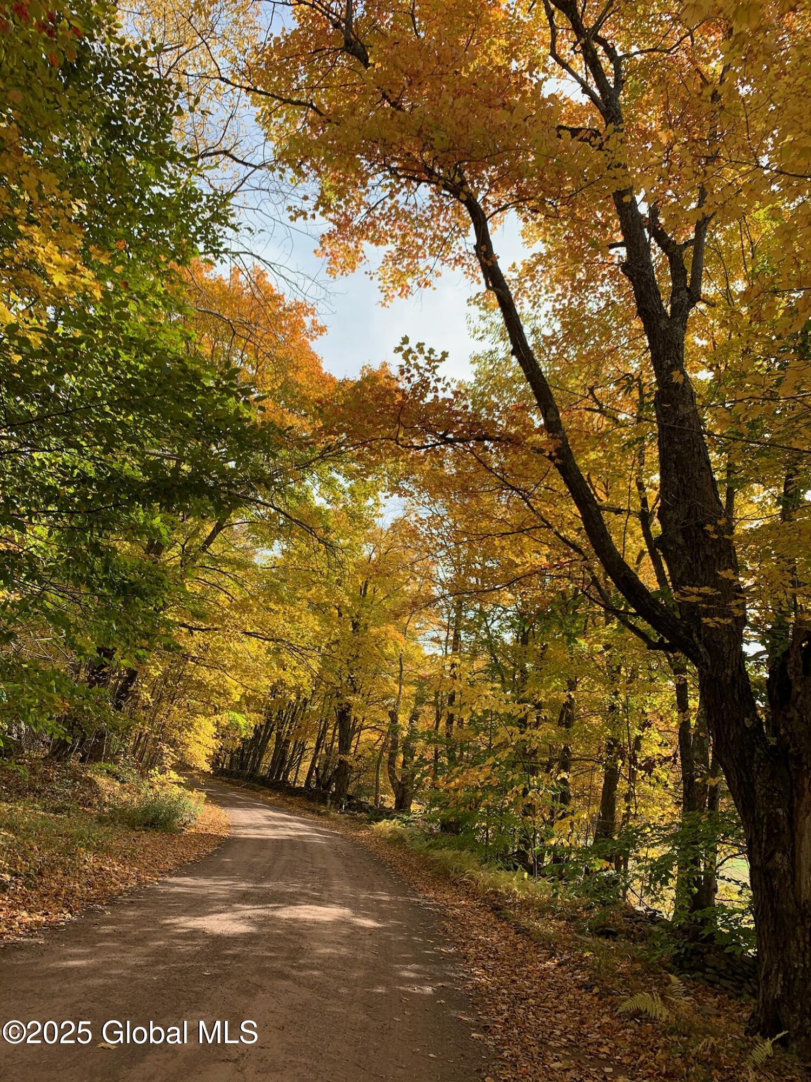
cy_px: 541
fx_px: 812
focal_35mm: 26
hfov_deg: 53.1
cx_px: 406
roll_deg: -7.3
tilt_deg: +14.4
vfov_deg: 67.3
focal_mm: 4.25
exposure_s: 1/822
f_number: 1.8
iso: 25
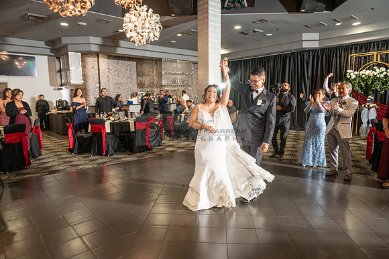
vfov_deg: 53.2
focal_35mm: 24
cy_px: 130
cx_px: 194
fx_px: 259
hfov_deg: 73.7
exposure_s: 1/200
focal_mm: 24
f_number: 3.2
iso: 800
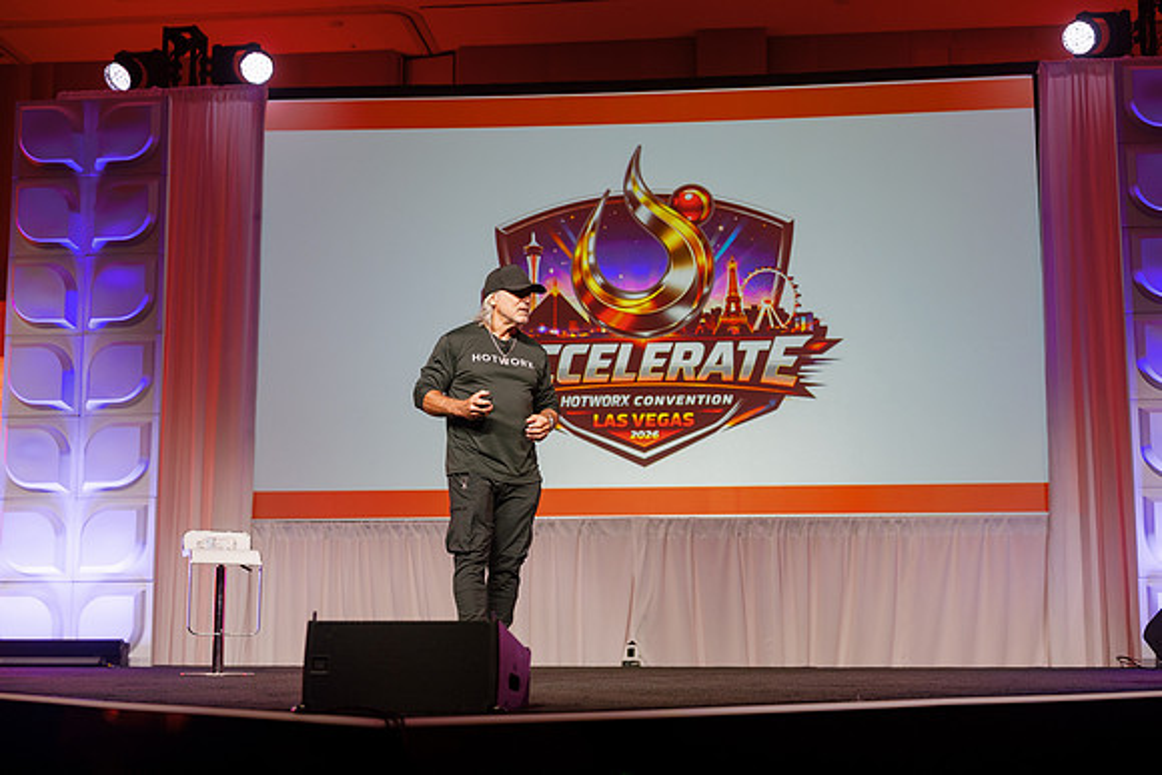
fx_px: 1614
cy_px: 388
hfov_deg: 39.6
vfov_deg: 27.0
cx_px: 581
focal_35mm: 50
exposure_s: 1/200
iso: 400
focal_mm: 50
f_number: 2.8
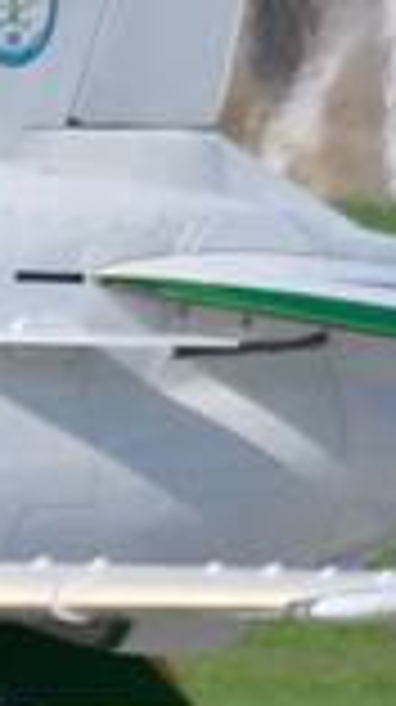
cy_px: 360
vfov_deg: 0.5
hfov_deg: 0.3
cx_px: -1184
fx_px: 80898
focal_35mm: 4322
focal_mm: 600
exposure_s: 1/500
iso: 90
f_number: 6.3
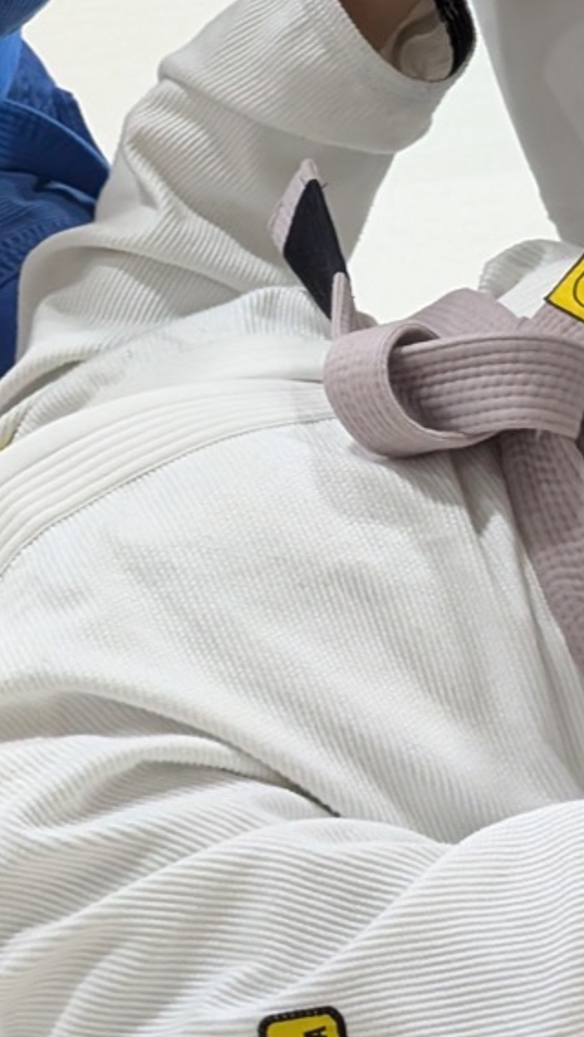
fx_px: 3633
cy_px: -79
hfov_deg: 9.2
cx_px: 178
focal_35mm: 132
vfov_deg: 15.8
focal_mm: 6.9
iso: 287
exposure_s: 1/172
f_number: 1.68
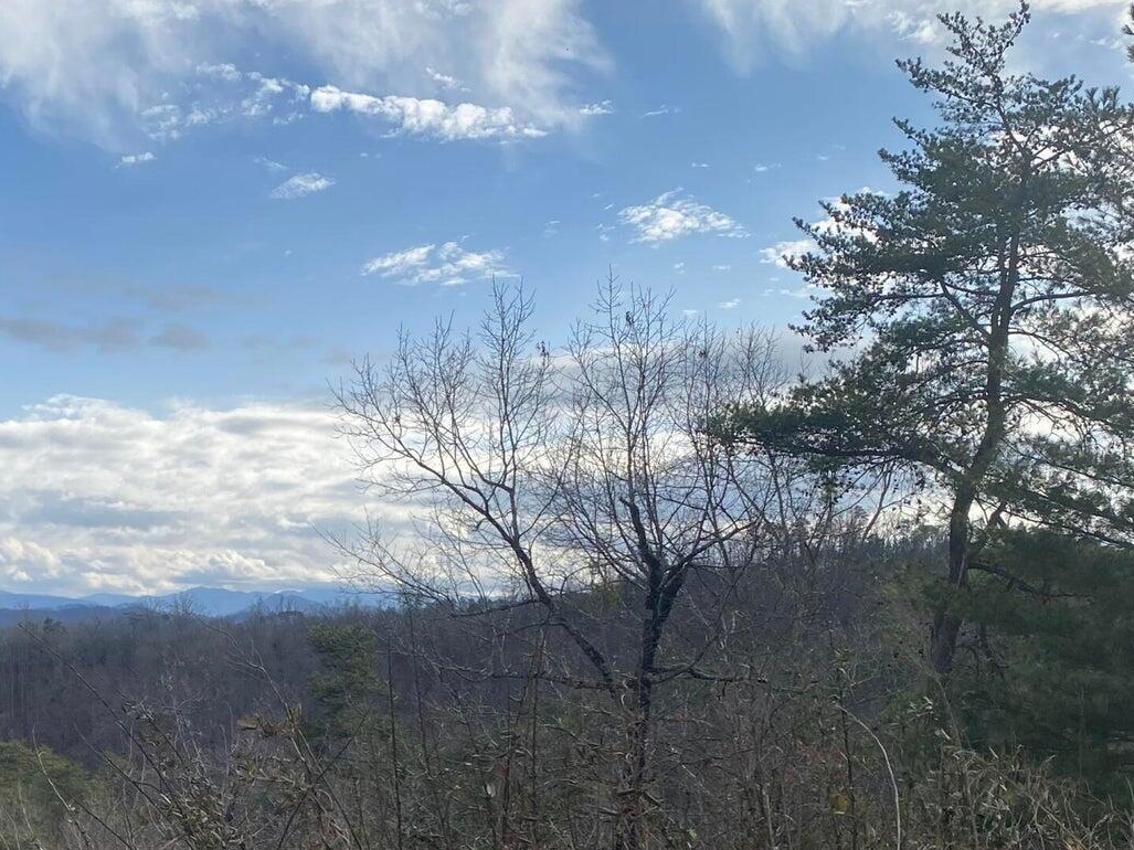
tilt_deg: -1.0
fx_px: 1769
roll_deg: -1.1
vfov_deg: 26.4
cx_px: 274
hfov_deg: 34.7
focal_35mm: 54
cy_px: 708
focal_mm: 4.25
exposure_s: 1/3040
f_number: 1.8
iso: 32
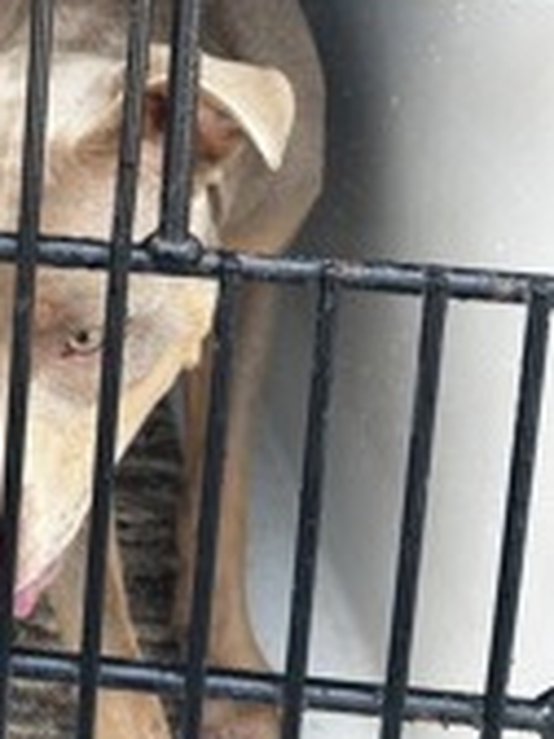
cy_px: -106
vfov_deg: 27.0
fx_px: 1387
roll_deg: -4.1
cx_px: -134
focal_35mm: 65
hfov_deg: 20.9
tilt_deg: -2.0
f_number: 1.5
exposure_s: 1/170
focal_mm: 5.7
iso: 40
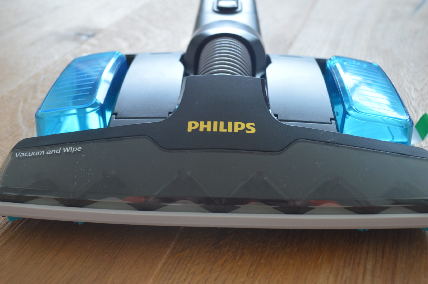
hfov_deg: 41.1
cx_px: 214
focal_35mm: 48
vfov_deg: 28.0
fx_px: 570
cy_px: 142
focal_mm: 32
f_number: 4.8
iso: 400
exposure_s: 1/15
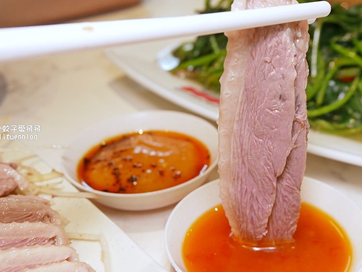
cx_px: 212
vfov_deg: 30.2
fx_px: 502
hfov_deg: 39.5
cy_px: 172
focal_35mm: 48
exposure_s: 1/100
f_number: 3.5
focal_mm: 14
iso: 200
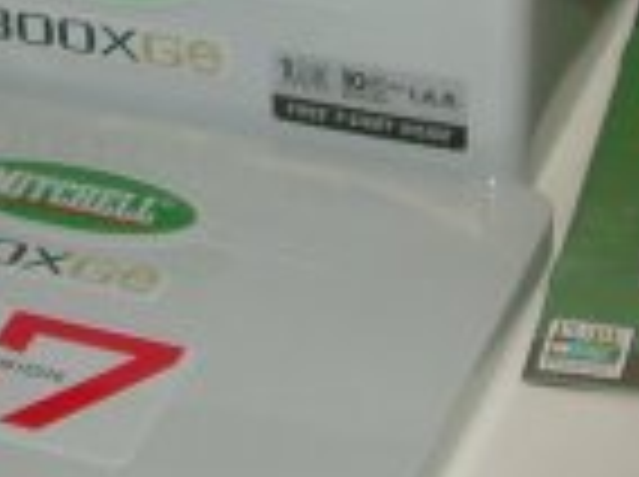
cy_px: -148
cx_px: -99
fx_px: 2967
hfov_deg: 12.1
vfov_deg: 9.0
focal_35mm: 161
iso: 50
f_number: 2.8
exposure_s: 1/60
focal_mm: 6.3
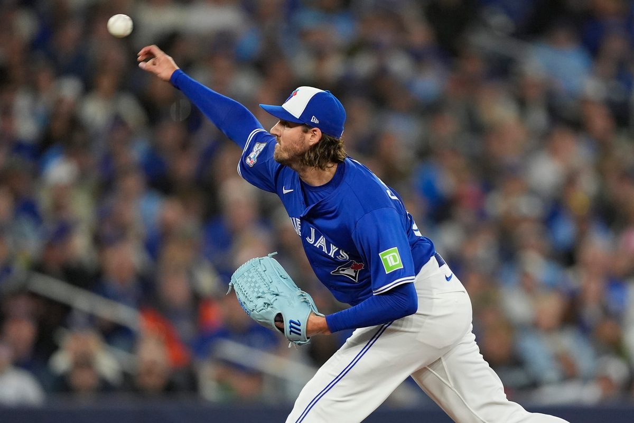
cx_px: 317
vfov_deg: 3.4
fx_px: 7044
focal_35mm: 400
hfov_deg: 5.2
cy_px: 212
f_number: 2.8
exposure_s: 1/3200
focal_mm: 400
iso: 3200
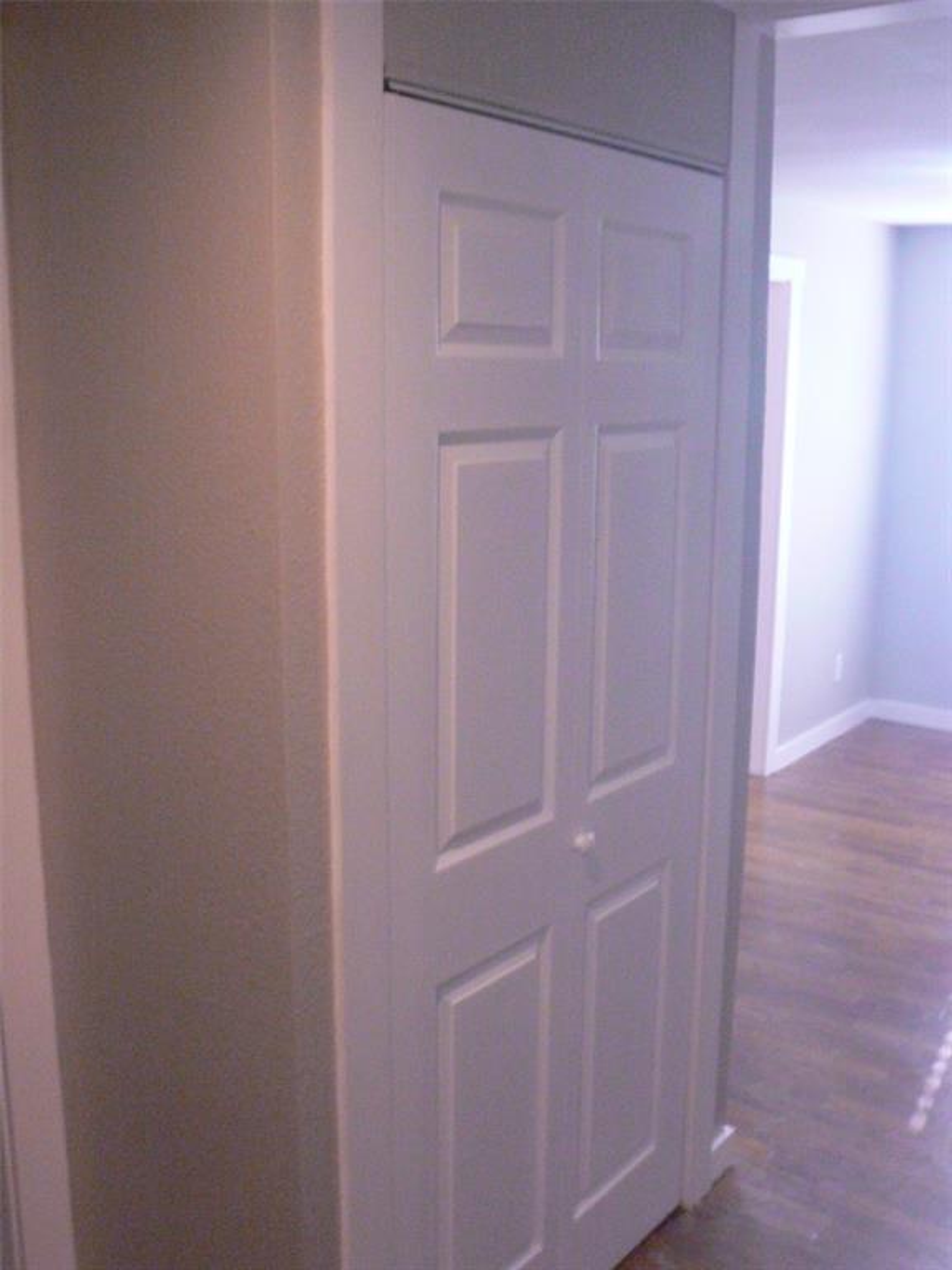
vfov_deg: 51.4
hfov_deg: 39.7
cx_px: 476
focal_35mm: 36
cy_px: 635
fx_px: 1320
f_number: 7.1
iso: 400
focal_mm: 6
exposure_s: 1/10
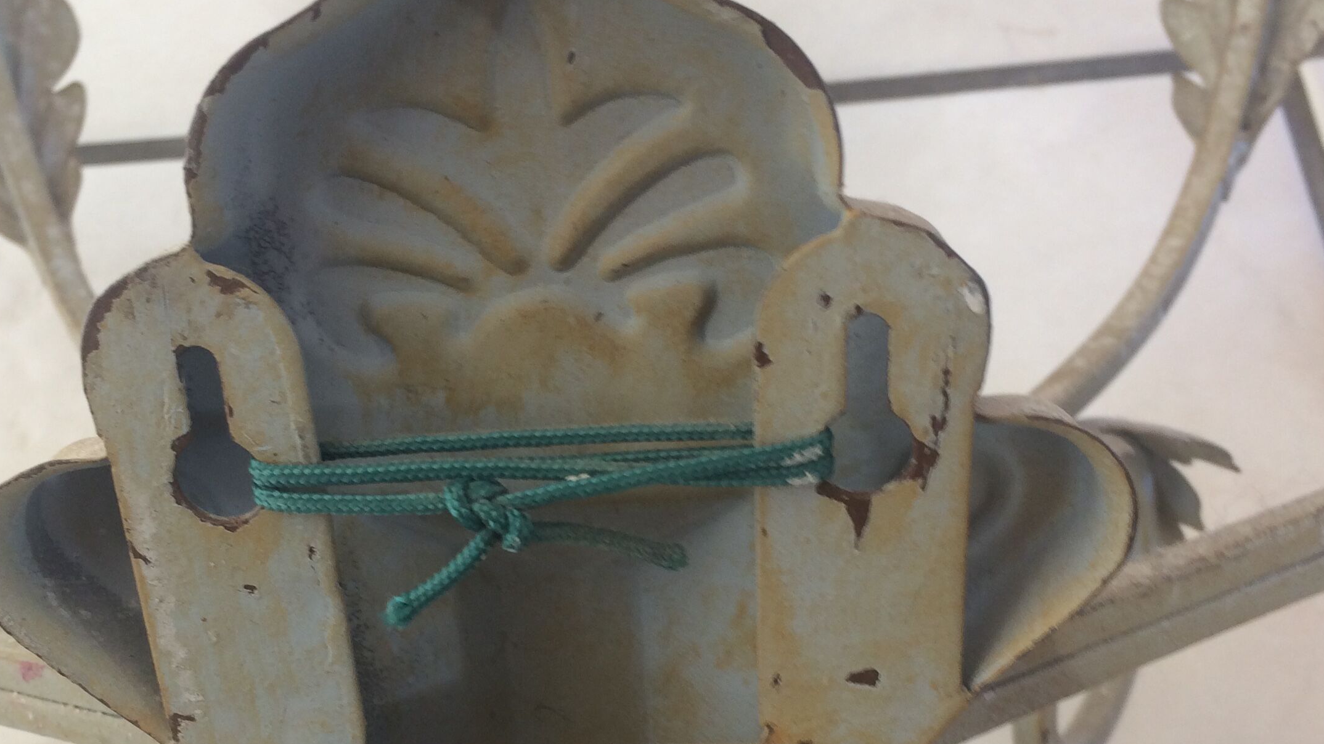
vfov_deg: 24.6
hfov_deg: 42.8
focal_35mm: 48
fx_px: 1685
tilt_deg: -69.6
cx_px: 579
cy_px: 586
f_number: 2.2
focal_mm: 4.15
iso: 40
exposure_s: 1/50
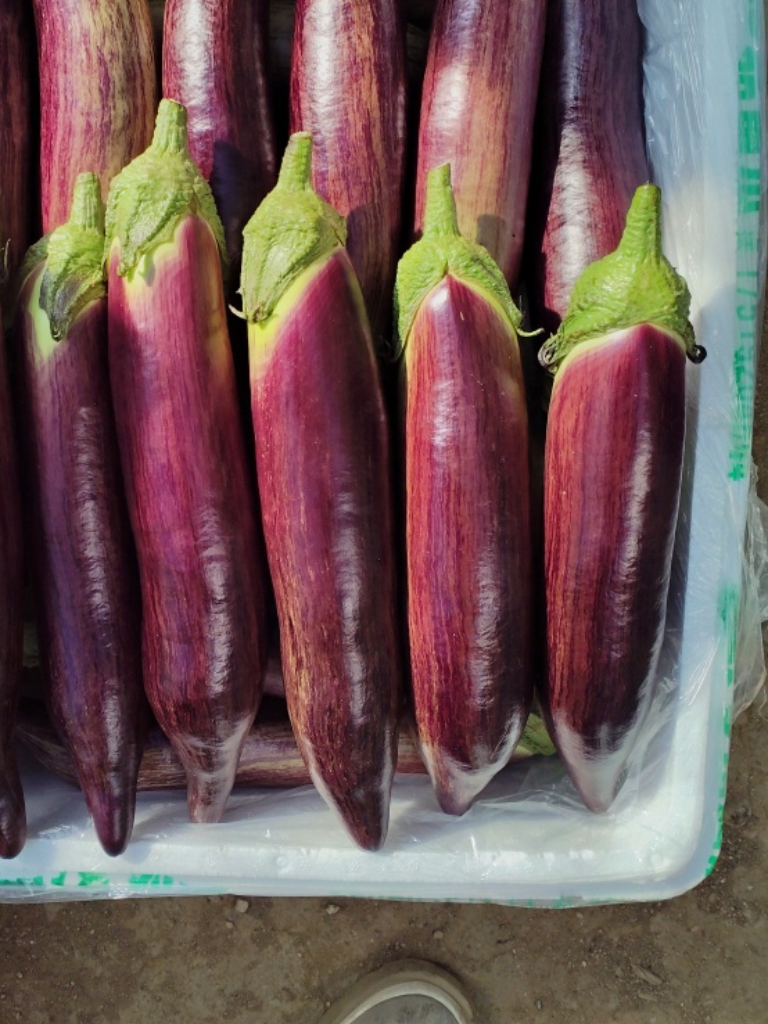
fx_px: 1154
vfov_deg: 47.2
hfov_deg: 36.6
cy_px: 358
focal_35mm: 39
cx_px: 279
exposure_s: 1/649
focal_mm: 4.05
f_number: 1.8
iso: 100
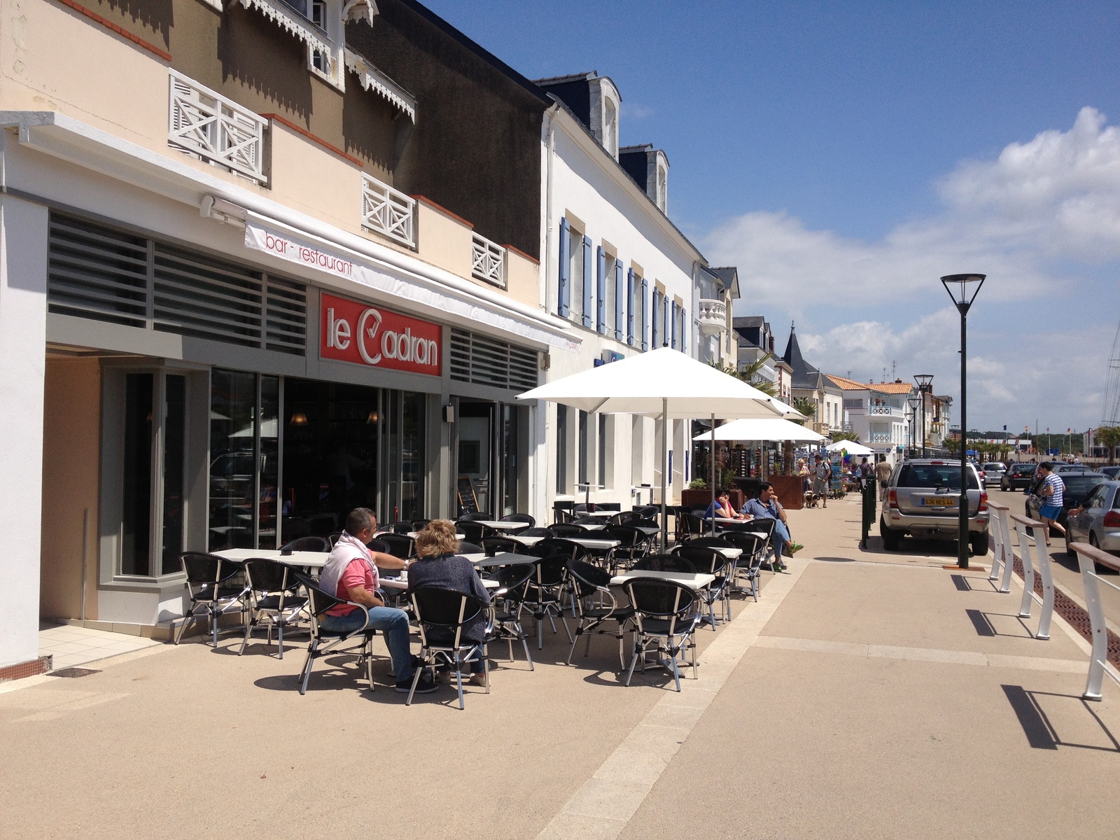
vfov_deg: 40.7
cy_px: 420
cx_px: 560
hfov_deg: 52.6
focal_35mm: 35
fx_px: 1132
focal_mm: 4.28
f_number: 2.4
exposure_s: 1/2907
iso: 50
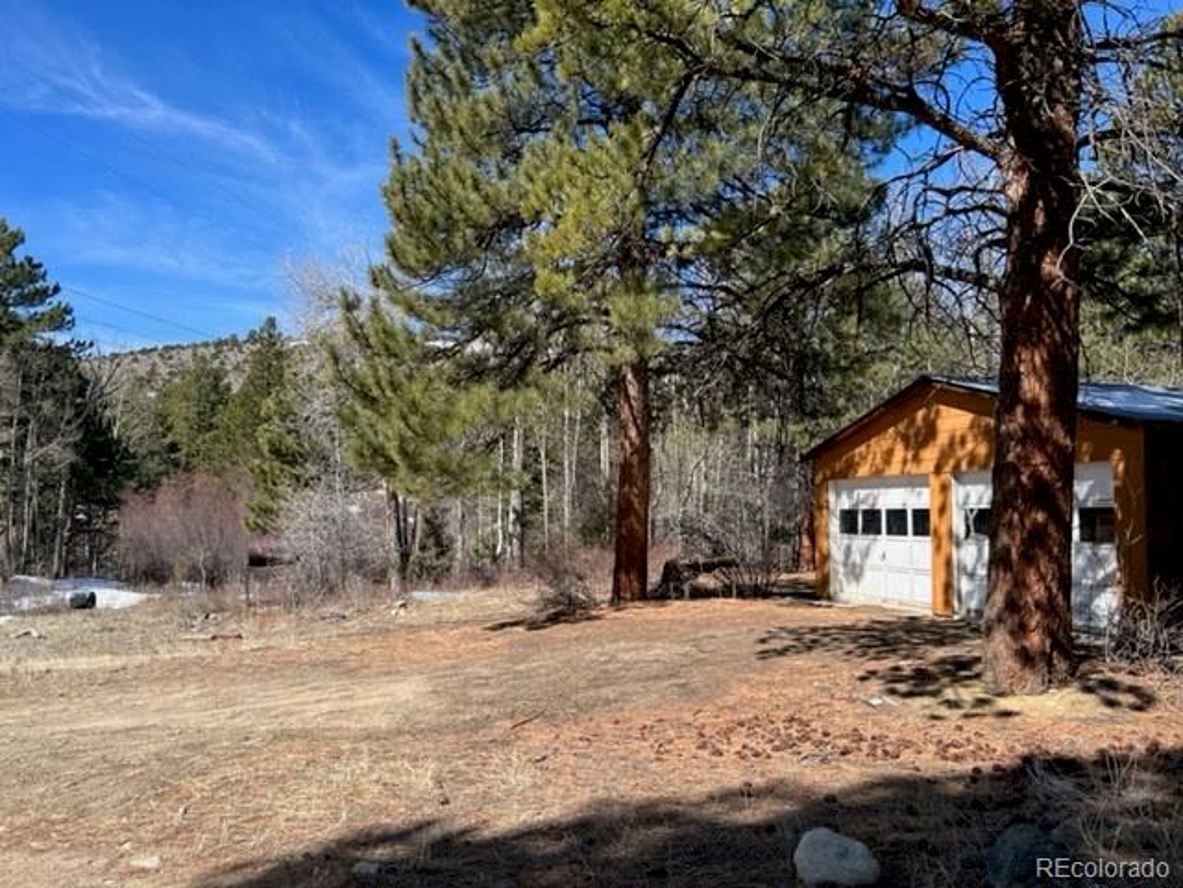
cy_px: 444
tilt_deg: +3.9
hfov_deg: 67.3
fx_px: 889
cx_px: 592
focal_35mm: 26
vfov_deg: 53.1
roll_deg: +0.1
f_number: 1.5
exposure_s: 1/2404
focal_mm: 5.7
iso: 50
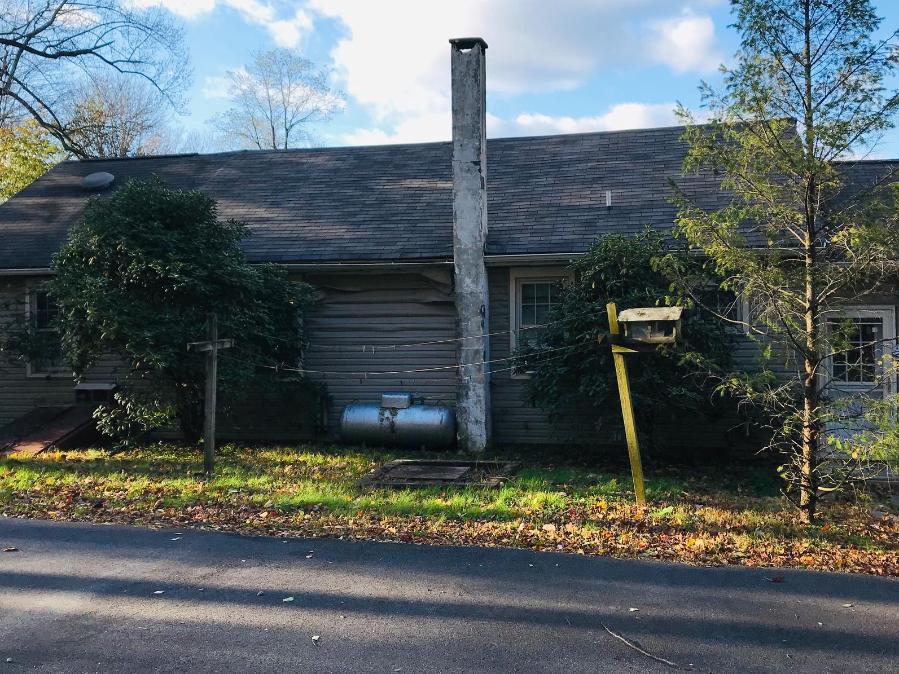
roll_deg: +1.1
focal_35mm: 36
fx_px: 935
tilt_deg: +1.8
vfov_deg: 39.7
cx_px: 462
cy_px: 320
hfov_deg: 51.3
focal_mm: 3.99
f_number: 1.8
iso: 20
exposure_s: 1/785
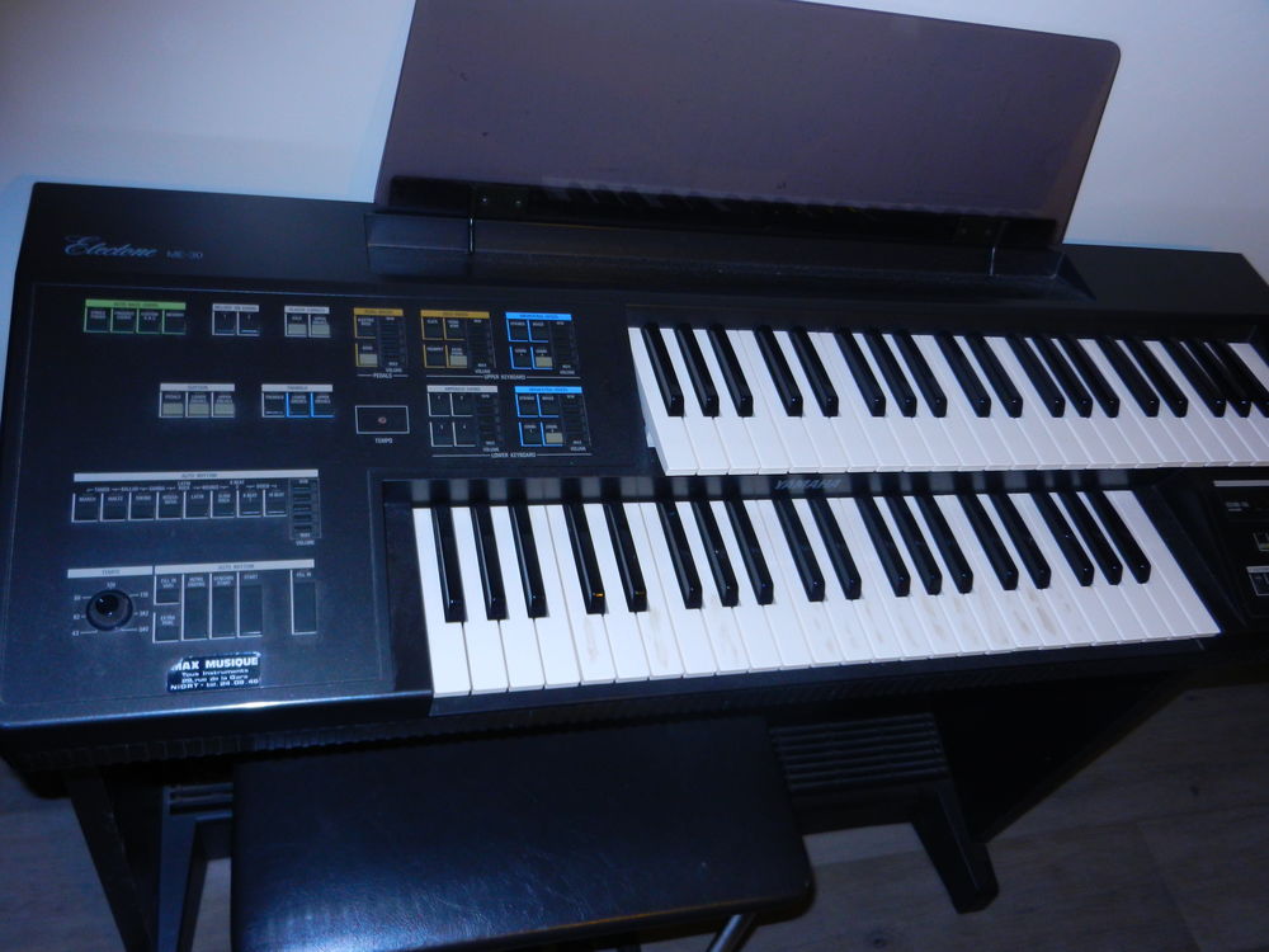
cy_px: 476
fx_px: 1063
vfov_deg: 48.2
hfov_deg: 61.7
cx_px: 634
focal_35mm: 29
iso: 200
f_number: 3.6
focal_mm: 5.1
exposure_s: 1/30
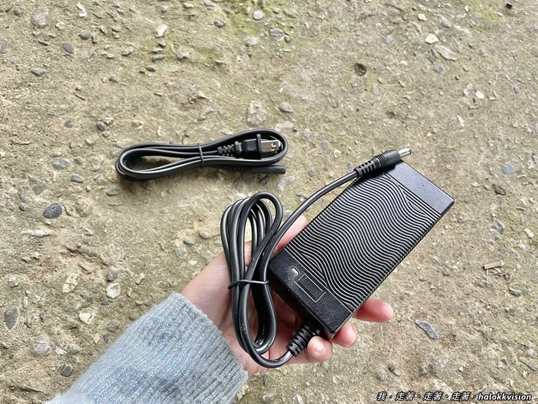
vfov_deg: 53.1
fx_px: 404
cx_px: 269
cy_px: 202
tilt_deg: -72.7
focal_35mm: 26
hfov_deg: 67.3
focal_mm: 4.2
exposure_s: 1/83
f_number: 1.6
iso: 125
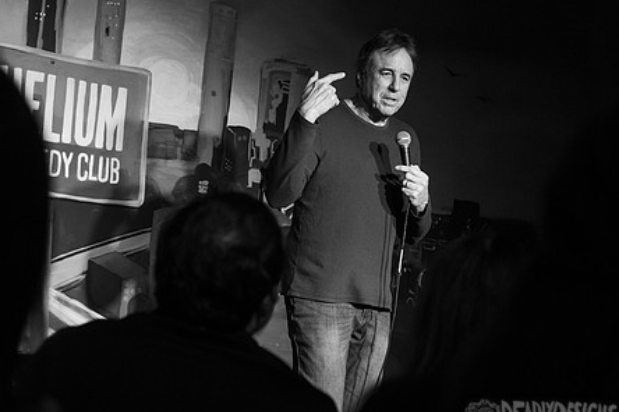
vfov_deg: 17.7
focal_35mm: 77
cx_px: 291
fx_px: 1324
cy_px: 160
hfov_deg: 26.3
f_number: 3.5
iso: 2000
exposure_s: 1/320
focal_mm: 50
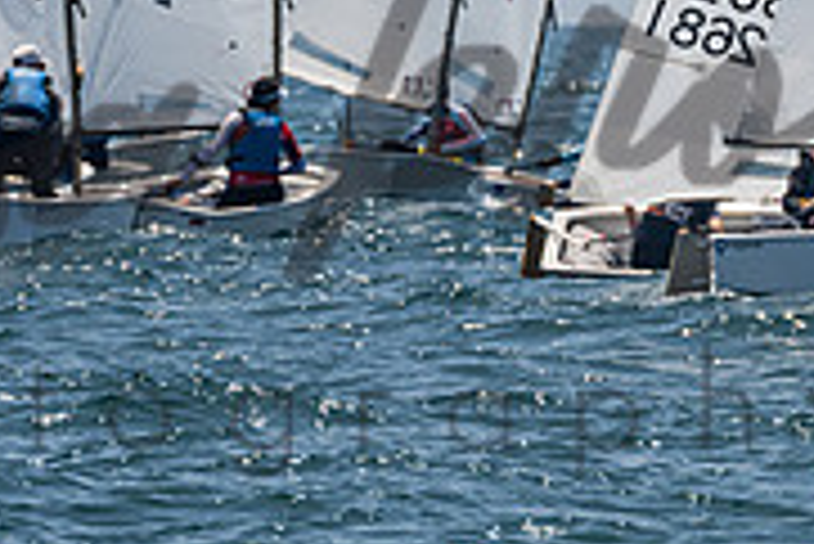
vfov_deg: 1.6
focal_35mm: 869
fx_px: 19664
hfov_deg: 2.4
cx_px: 635
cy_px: 75
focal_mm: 260
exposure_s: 1/1600
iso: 250
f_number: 8
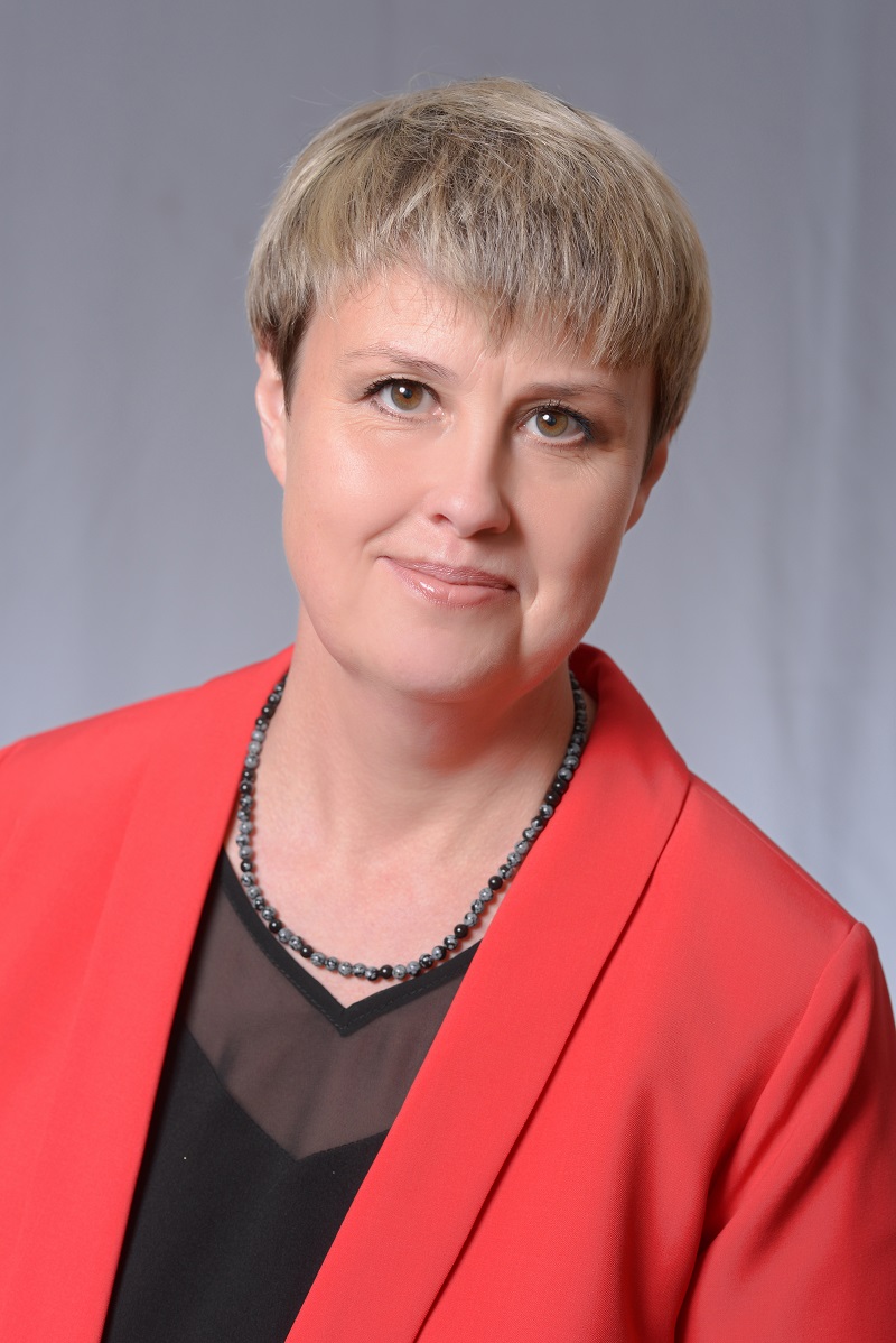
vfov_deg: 23.9
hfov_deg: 16.1
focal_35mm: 85
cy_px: 672
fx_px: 3169
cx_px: 448
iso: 500
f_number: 5.6
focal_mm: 85
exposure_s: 1/125
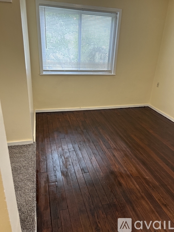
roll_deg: -2.0
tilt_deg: -23.0
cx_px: 87
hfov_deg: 53.0
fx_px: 174
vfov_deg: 67.3
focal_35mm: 26
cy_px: 116
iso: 100
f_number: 1.5
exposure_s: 1/120
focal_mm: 5.7
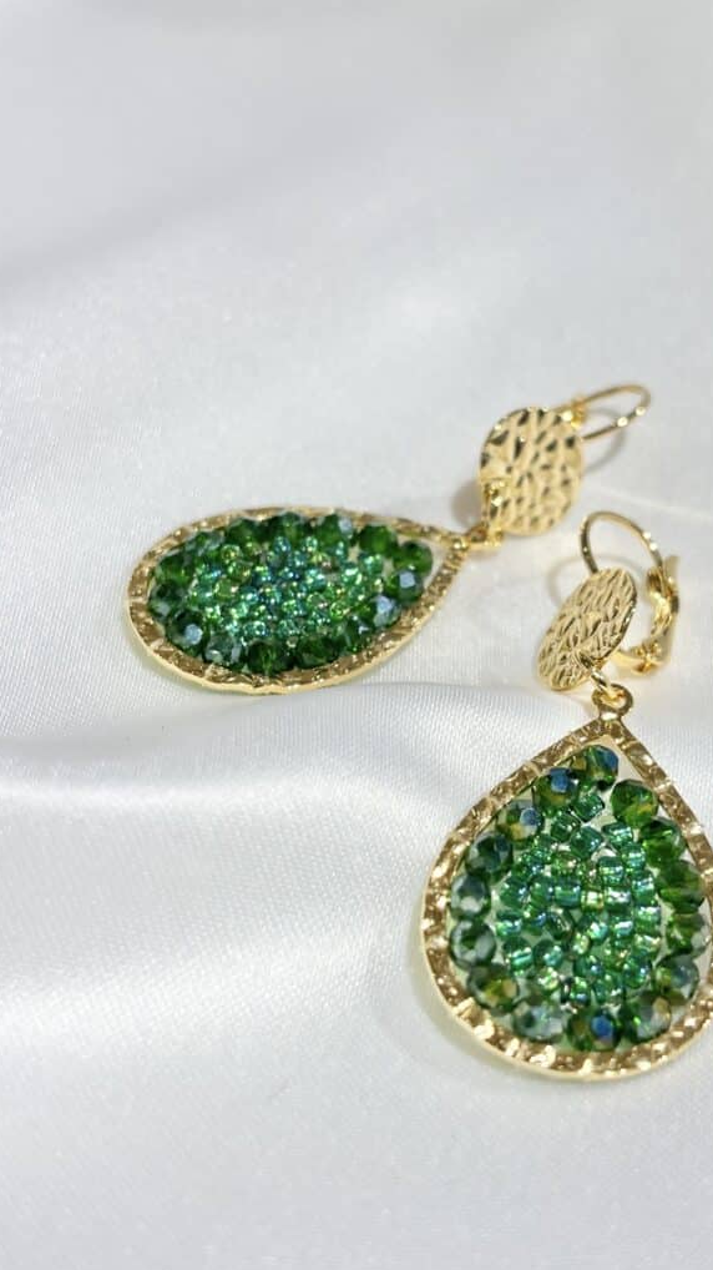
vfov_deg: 36.6
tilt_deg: -32.8
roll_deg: +3.8
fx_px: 1917
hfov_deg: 21.0
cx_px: 471
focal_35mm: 57
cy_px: 636
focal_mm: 5.96
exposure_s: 1/260
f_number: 1.6
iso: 32
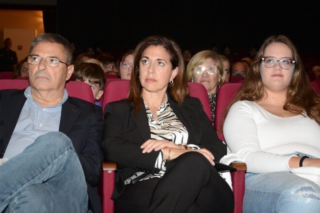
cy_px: 118
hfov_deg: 24.8
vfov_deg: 16.6
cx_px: 155
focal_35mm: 82
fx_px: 728
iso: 1600
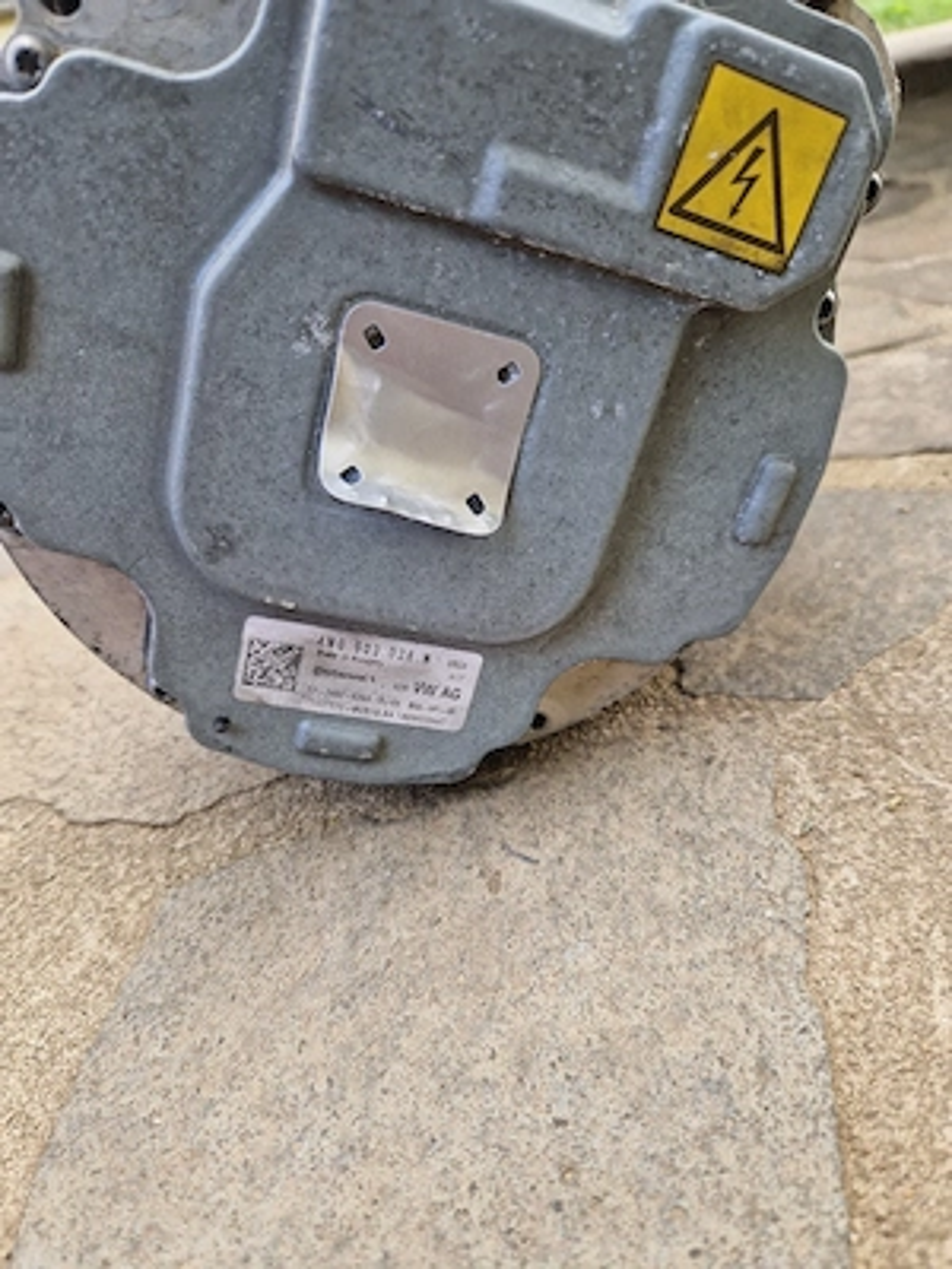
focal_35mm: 23
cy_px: 634
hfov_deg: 58.9
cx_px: 476
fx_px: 843
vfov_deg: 73.9
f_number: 1.8
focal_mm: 5.4
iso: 50
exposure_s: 1/182
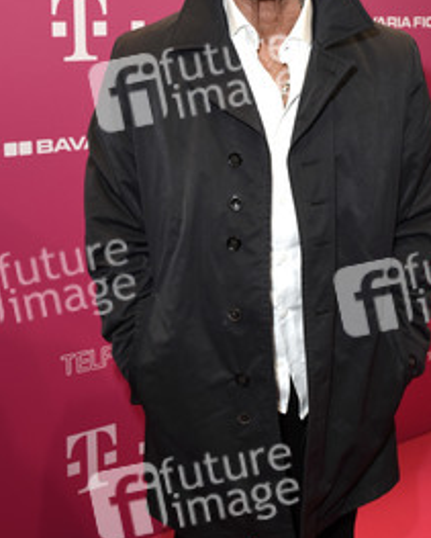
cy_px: 186
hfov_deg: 32.1
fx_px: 748
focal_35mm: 47
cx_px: 253
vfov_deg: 39.1
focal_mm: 22
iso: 500
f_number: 6.3
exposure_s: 1/160
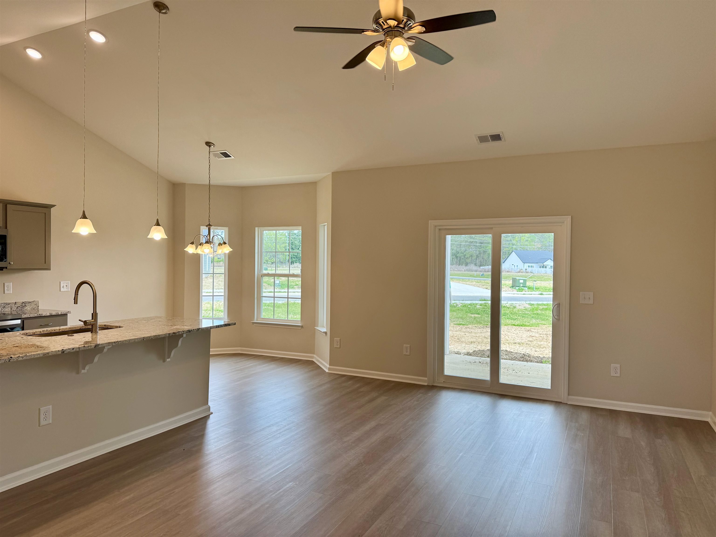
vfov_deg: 56.8
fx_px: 496
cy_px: 268
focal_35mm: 24
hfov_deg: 71.6
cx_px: 358
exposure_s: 1/236
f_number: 1.78
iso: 64
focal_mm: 6.76
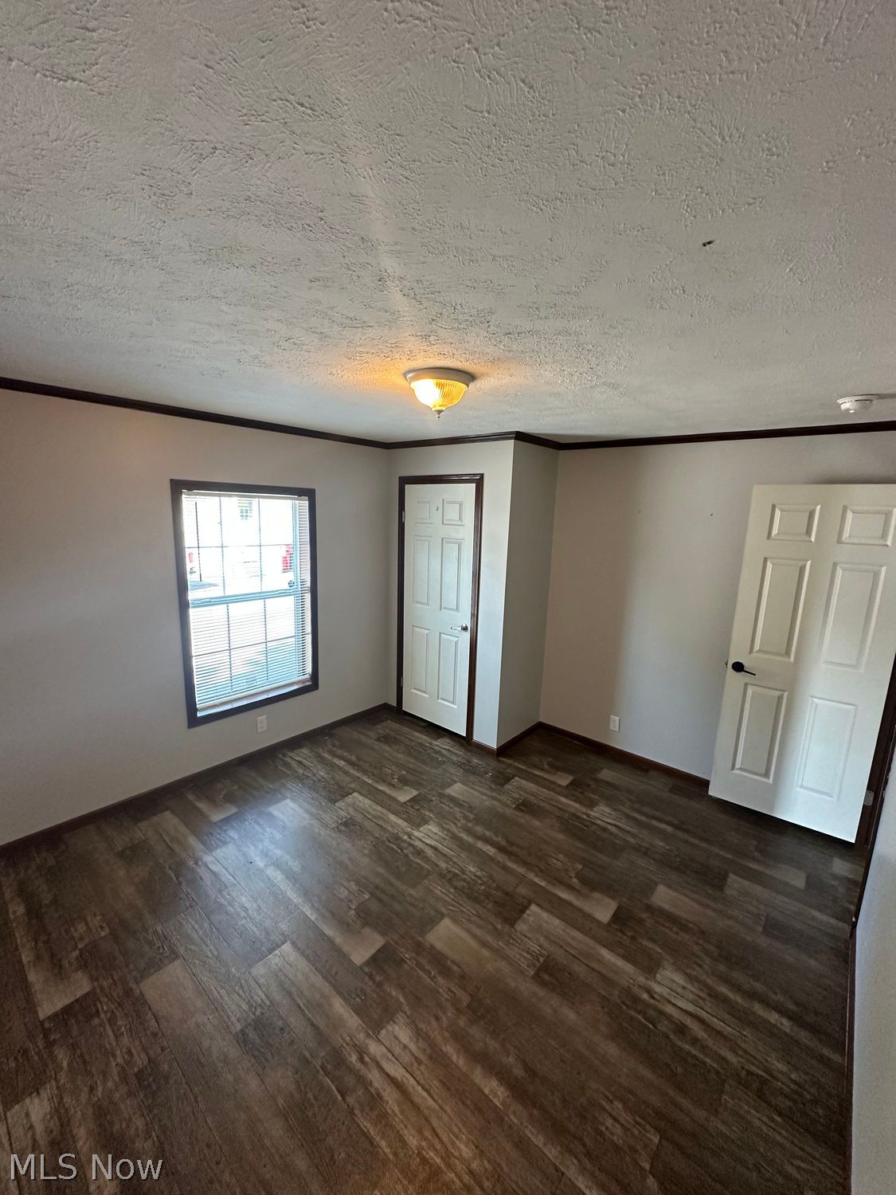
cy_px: 598
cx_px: 448
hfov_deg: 85.7
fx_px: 483
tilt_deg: -9.2
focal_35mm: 14
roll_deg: -2.6
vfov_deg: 102.1
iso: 320
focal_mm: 2.22
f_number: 2.2
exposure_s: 1/120
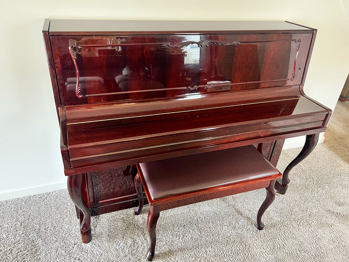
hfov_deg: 67.3
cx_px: 174
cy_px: 131
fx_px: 262
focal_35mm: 26
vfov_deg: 53.1
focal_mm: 5.7
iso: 400
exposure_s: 1/60
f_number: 1.5
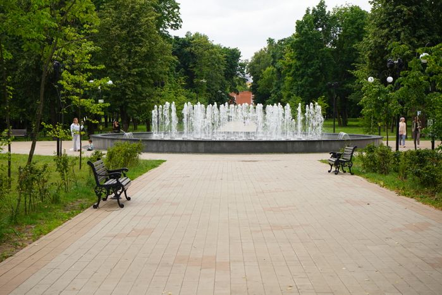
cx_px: 221
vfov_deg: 19.5
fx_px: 859
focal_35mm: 70
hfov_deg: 28.8
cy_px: 148
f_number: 9
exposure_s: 1/125
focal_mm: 70
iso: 100
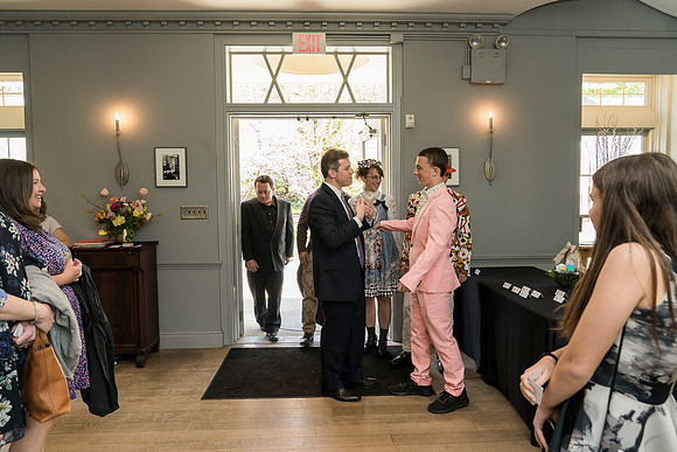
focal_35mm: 24
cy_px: 226
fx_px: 451
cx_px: 338
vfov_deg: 53.2
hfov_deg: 73.7
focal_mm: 24
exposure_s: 1/125
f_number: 5.6
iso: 1250
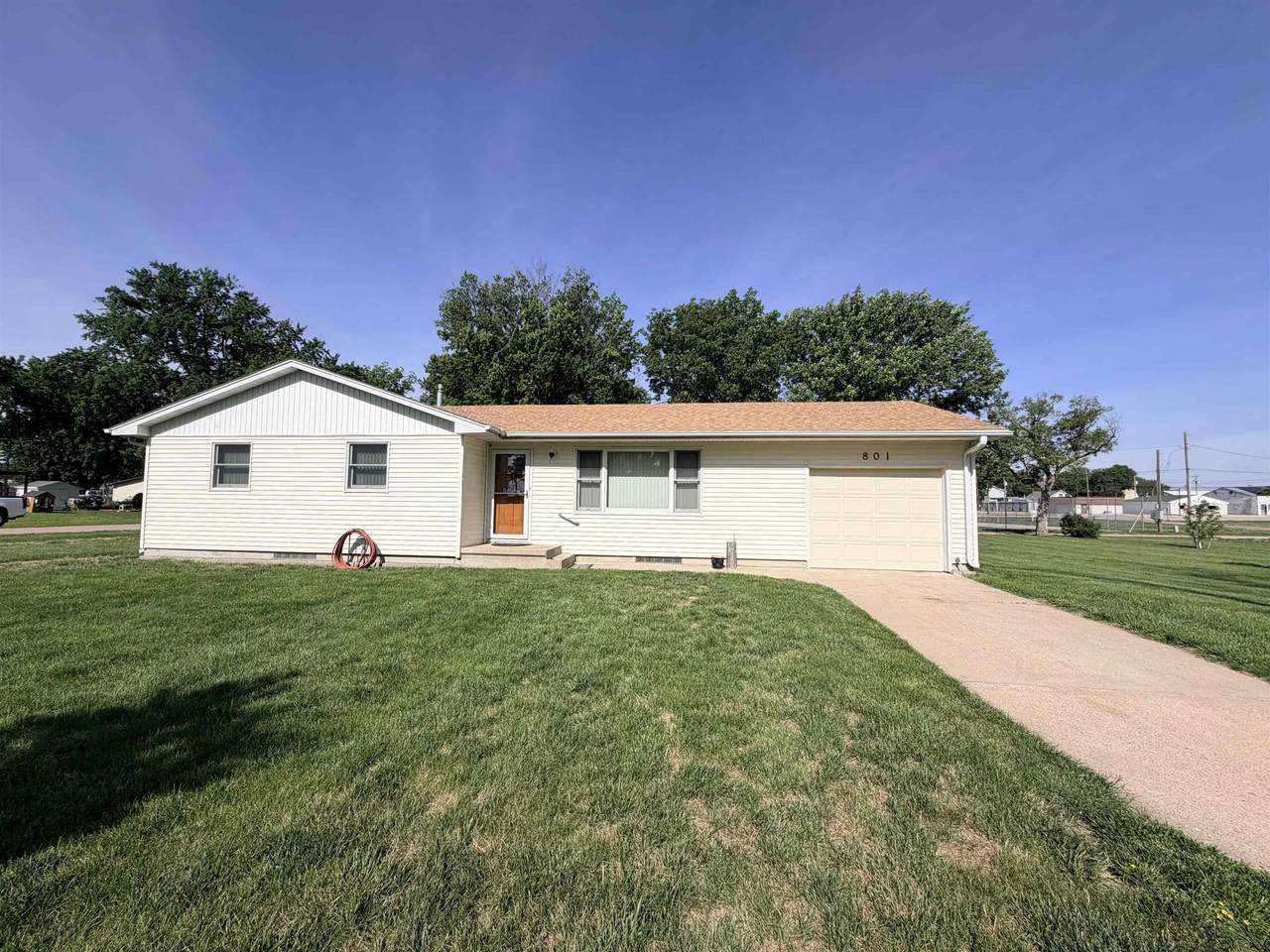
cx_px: 635
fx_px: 514
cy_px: 476
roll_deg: +0.4
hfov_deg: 102.1
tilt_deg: +2.0
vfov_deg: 85.7
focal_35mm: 14
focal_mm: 2.22
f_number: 2.2
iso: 20
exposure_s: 1/1167
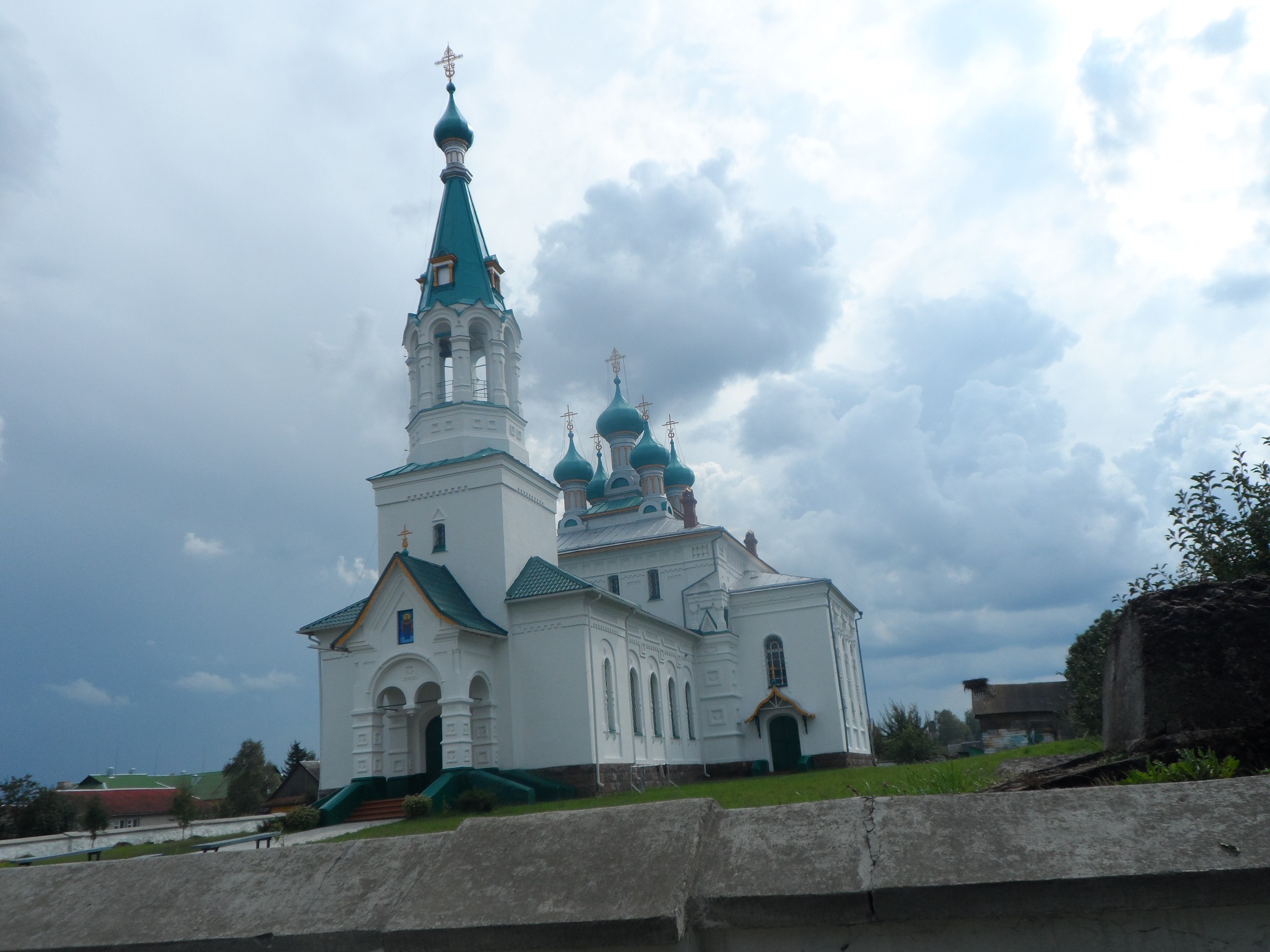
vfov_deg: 49.7
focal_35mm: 28
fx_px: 1027
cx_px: 635
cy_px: 476
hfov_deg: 63.4
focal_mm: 4.9
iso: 80
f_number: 8.8
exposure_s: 1/250
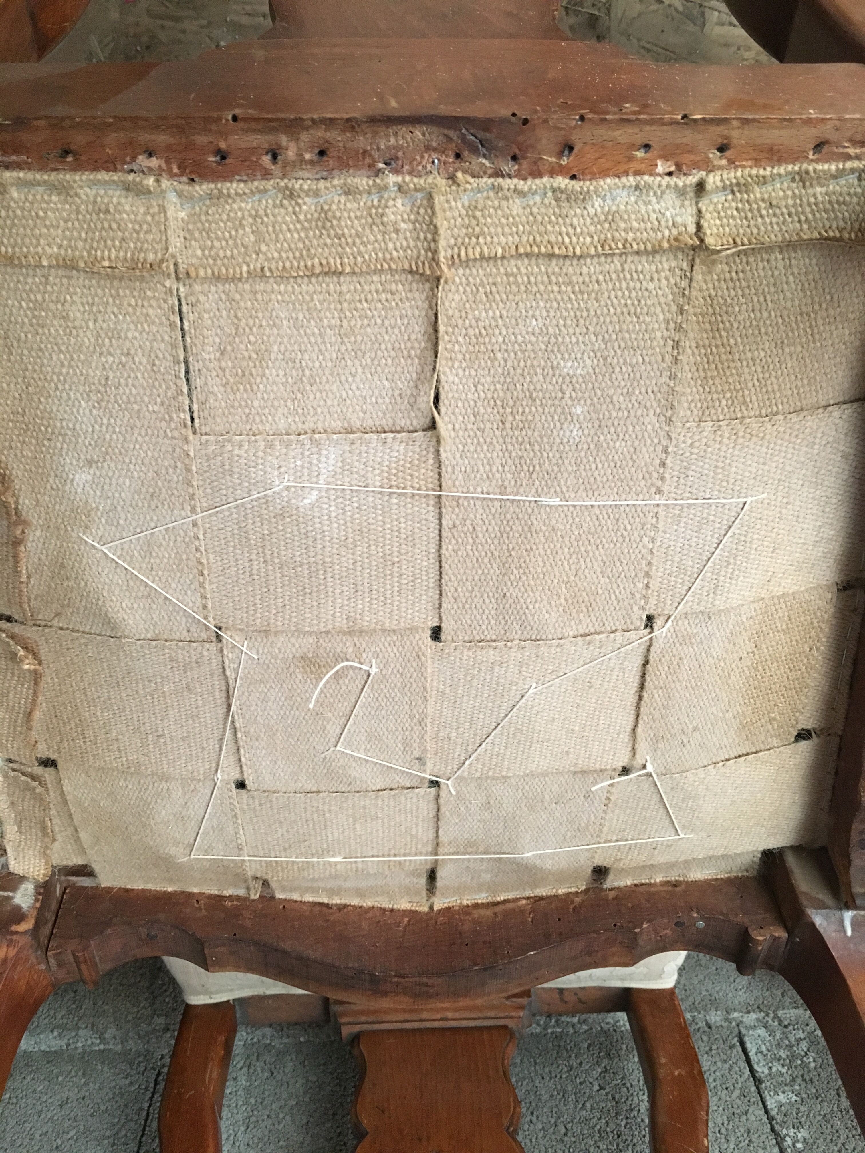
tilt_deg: -66.3
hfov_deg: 48.2
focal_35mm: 29
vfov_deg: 61.7
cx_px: 432
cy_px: 576
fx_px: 966
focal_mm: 4.15
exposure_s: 1/25
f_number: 2.2
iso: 200
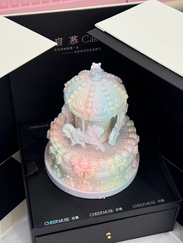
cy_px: 122
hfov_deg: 30.3
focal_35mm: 48
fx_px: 338
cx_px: 92
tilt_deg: -42.2
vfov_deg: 39.7
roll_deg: +4.1
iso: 80
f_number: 1.78
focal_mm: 6.76
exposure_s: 1/100
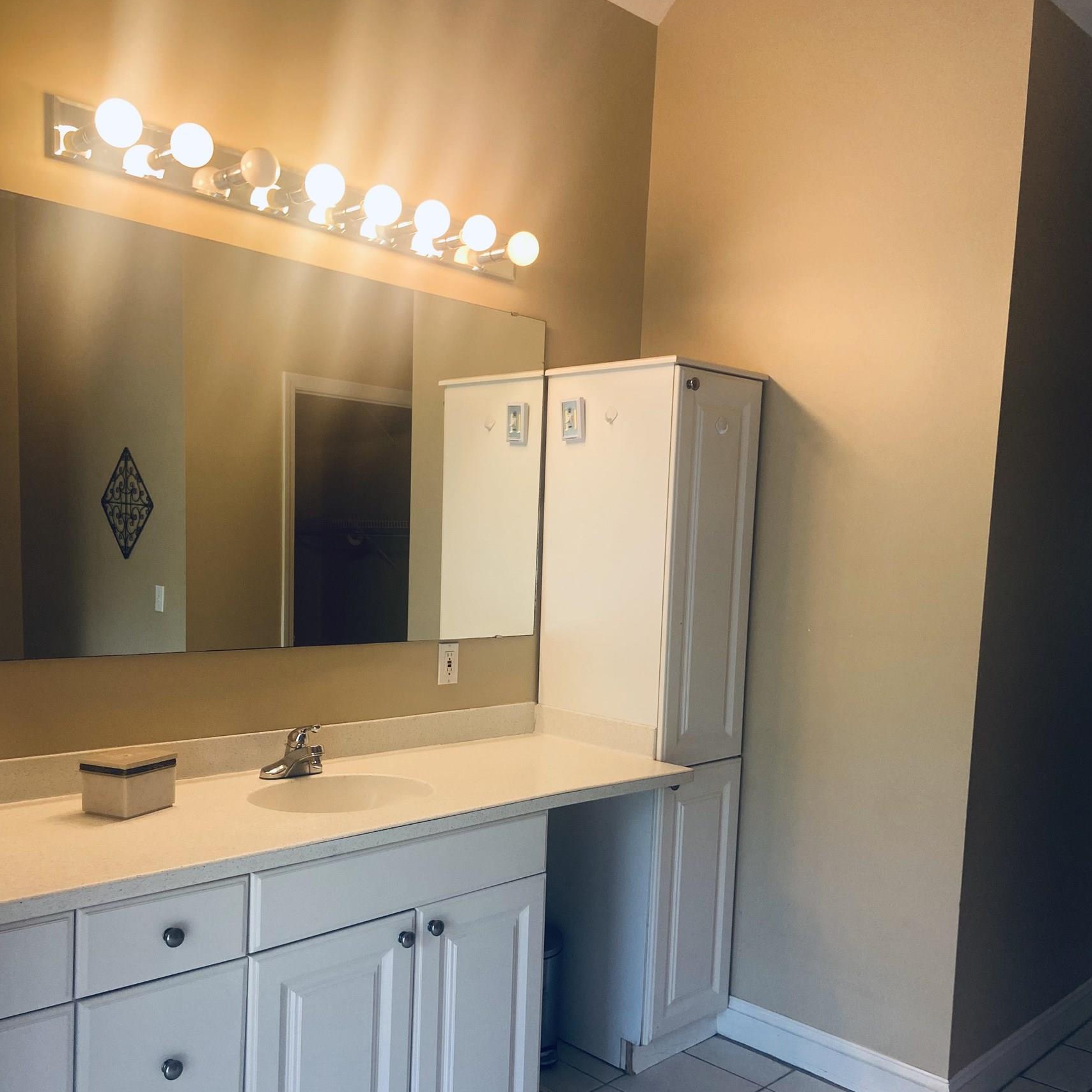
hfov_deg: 52.5
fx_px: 1106
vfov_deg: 52.1
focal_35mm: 31
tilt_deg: -6.5
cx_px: 542
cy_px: 672
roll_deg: -1.1
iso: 100
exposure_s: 1/120
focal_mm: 4.25
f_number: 1.8
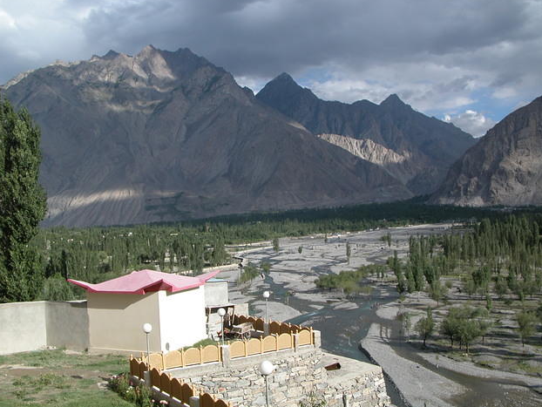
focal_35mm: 36
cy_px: 204
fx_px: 564
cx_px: 272
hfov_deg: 51.3
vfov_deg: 39.7
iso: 100
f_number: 6.3
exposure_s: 1/313
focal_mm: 8.9
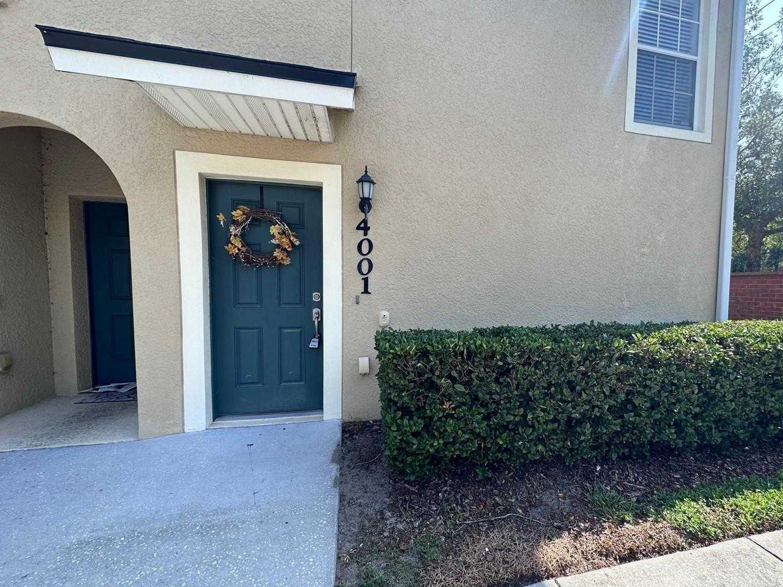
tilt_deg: -3.3
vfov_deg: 78.1
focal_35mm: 16
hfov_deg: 93.9
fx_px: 362
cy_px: 307
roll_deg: -0.9
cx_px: 446
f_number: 2.2
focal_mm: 2.22
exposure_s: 1/493
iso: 40
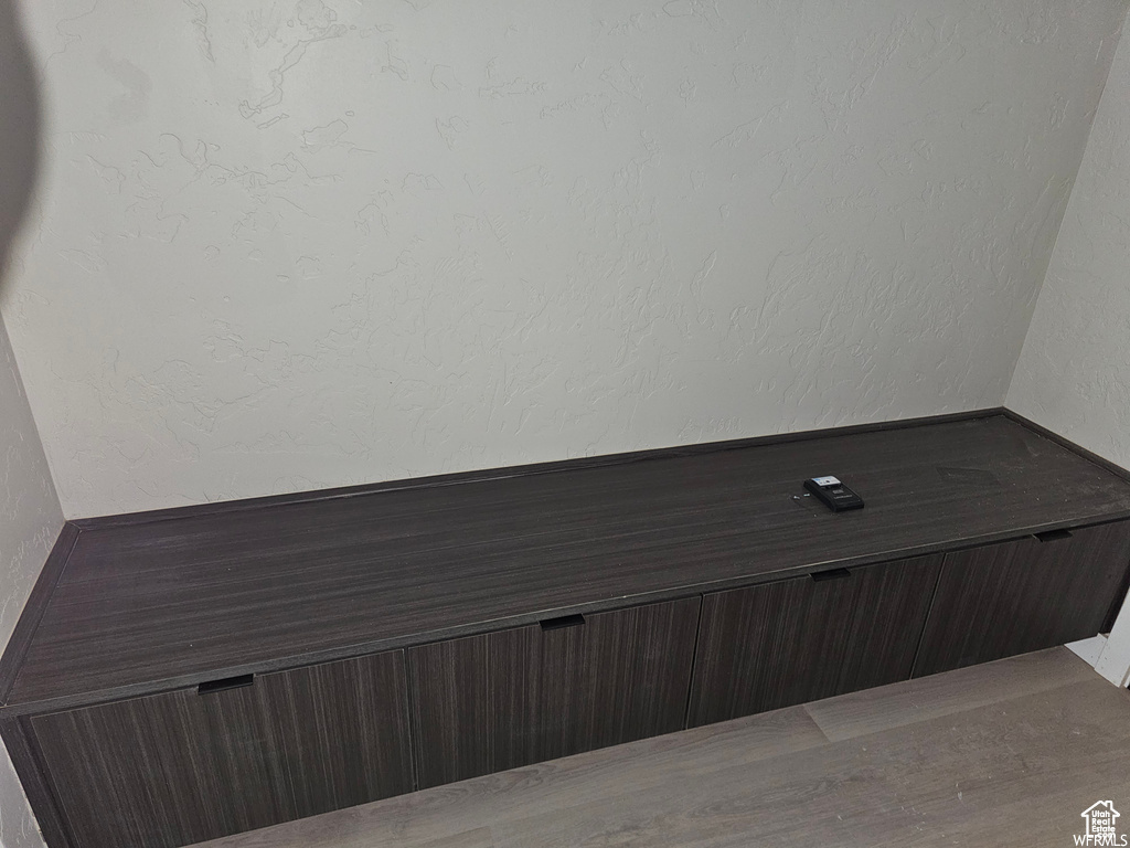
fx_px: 751
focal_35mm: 23
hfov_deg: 73.9
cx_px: 565
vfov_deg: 58.9
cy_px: 424
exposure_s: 1/24
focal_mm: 6.3
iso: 125
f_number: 1.7
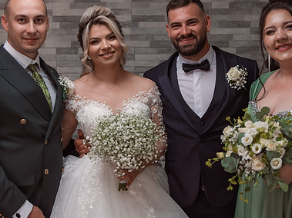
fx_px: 447
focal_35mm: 53
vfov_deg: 27.5
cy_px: 107
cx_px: 159
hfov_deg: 36.2
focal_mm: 32
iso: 1000
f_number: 2.8
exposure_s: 1/250
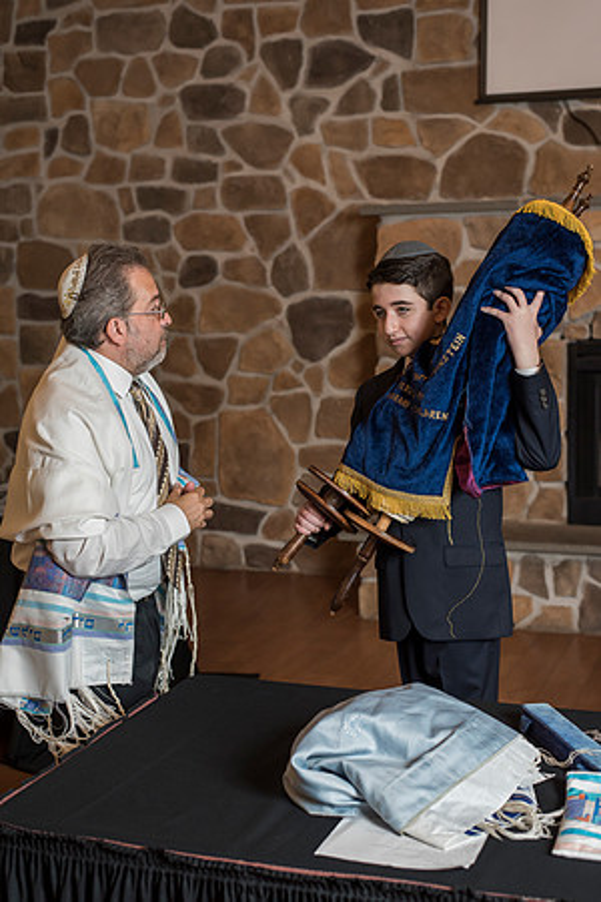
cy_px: 451
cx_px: 300
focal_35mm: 50
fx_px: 1252
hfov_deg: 27.0
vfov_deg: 39.6
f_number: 4
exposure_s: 1/200
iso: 800
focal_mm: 50
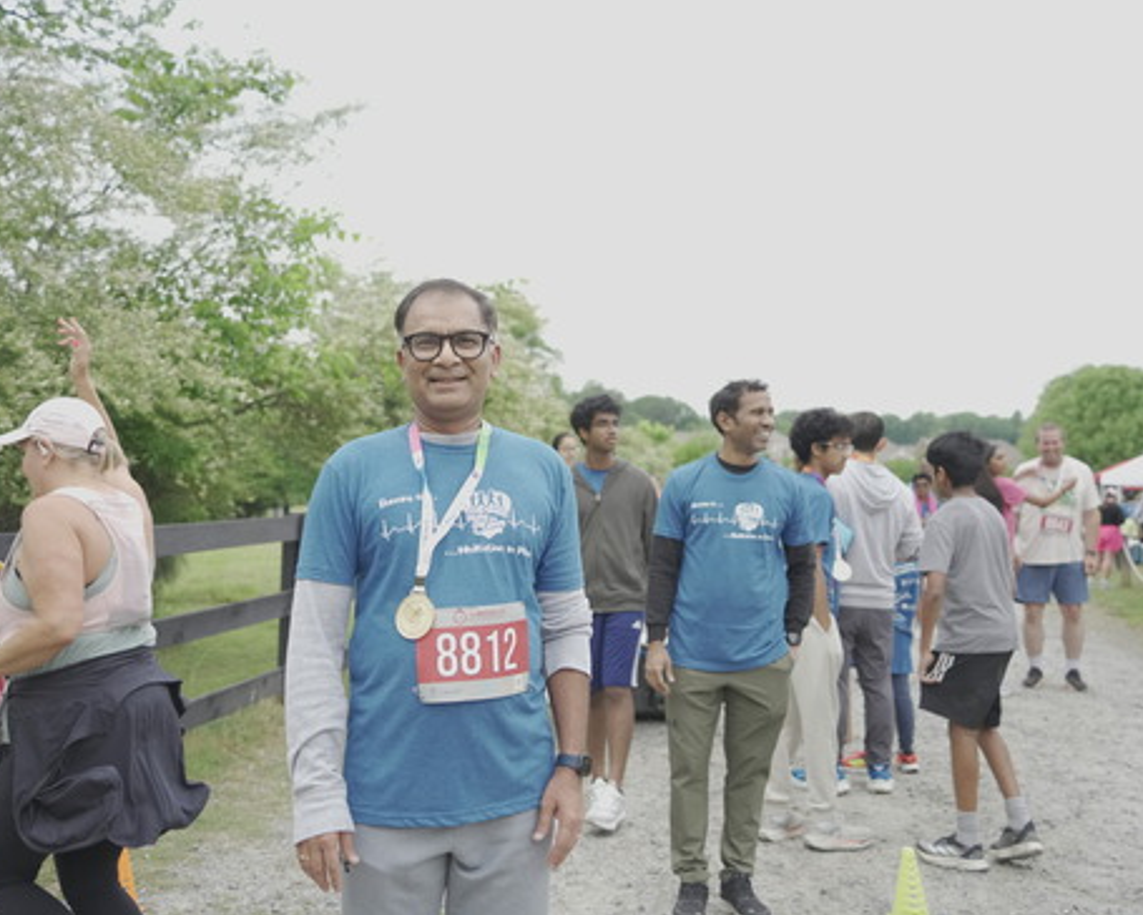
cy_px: 456
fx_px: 1421
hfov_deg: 43.7
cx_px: 492
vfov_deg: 35.7
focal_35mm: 42
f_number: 3.2
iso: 2500
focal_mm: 37
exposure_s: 1/1250
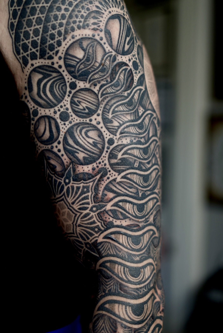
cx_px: 112
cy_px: 166
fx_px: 464
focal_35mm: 50
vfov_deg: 39.6
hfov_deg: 27.0
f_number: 2
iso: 50
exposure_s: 1/320
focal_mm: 50
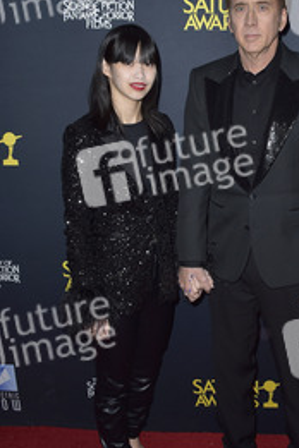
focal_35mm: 49
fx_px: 610
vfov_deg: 40.3
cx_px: 216
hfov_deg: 27.2
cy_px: 252
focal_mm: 32
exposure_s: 1/250
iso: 250
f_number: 6.3
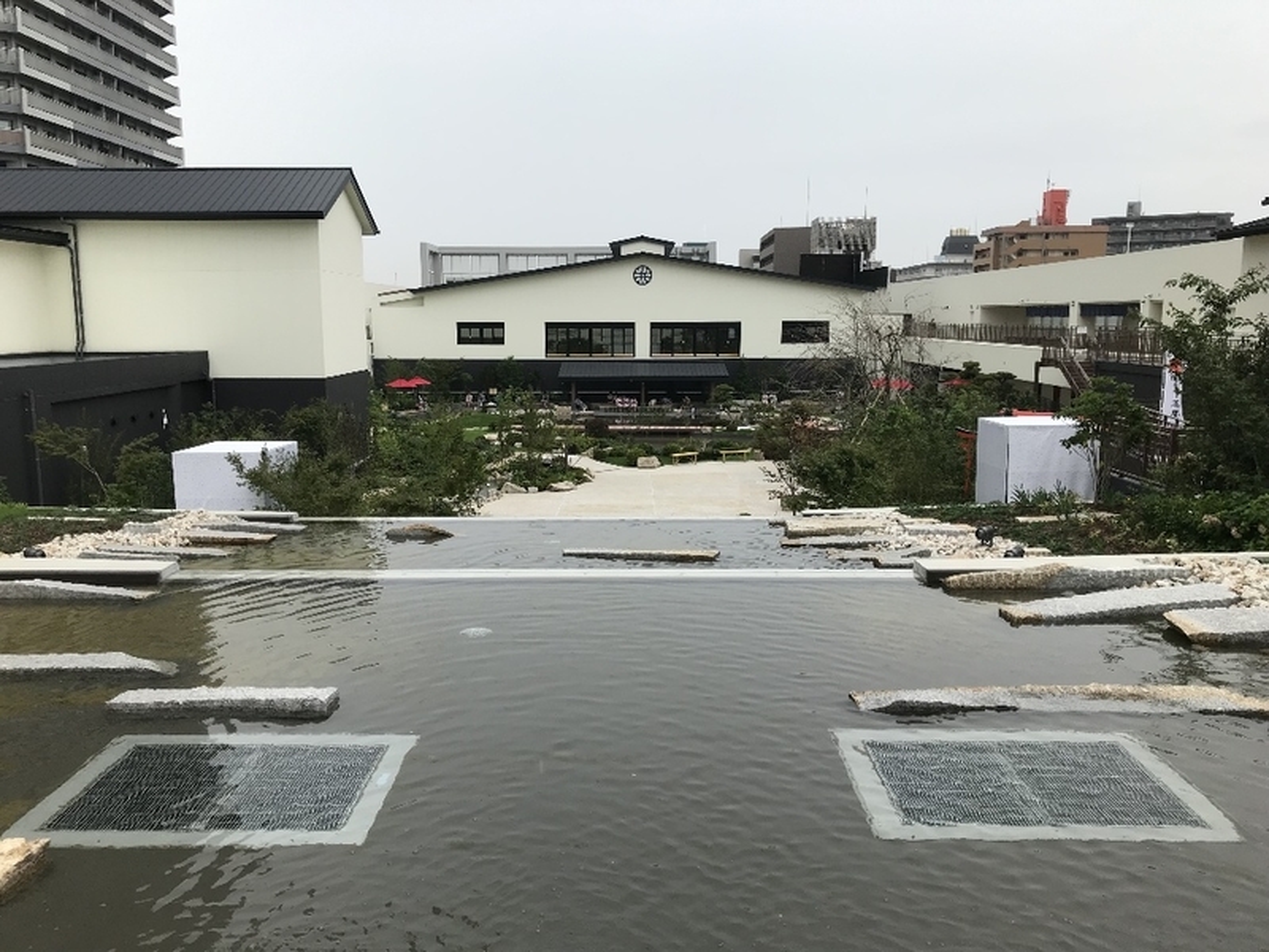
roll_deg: +1.4
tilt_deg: -9.6
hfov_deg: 63.4
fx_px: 1026
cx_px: 634
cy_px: 476
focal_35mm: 28
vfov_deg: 49.7
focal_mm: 3.99
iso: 20
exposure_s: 1/1018
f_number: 1.8
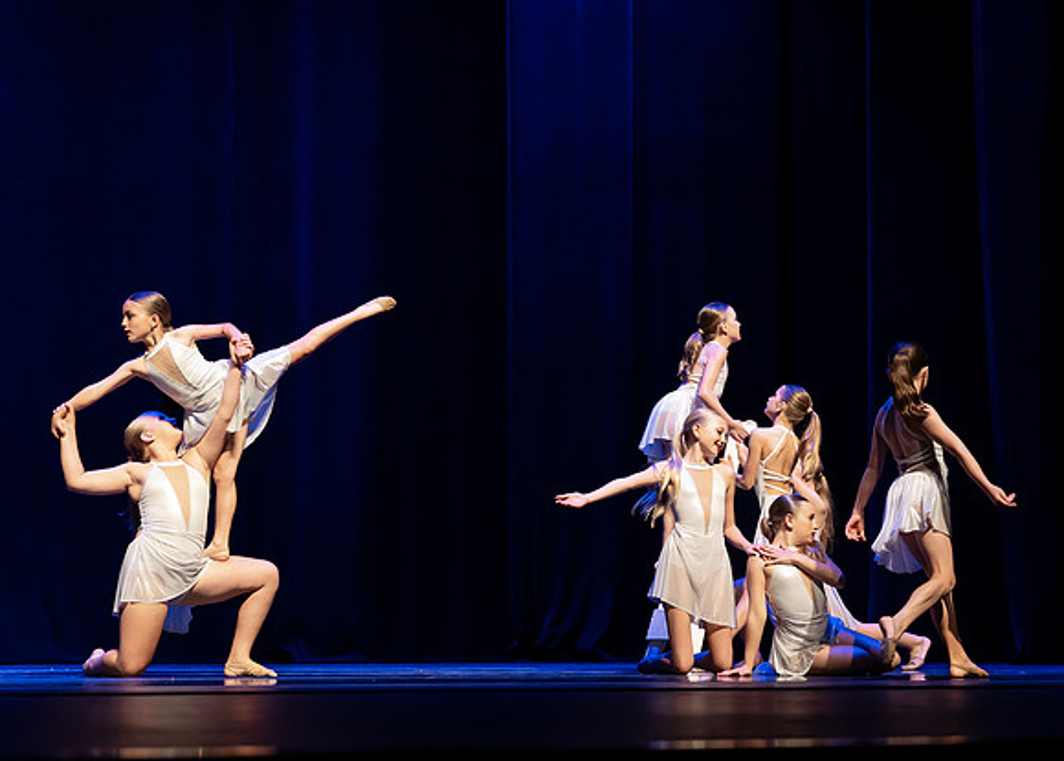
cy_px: 481
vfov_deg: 15.4
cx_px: 710
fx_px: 2808
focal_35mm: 93
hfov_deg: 21.4
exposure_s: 1/640
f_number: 2.5
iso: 3200
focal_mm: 65
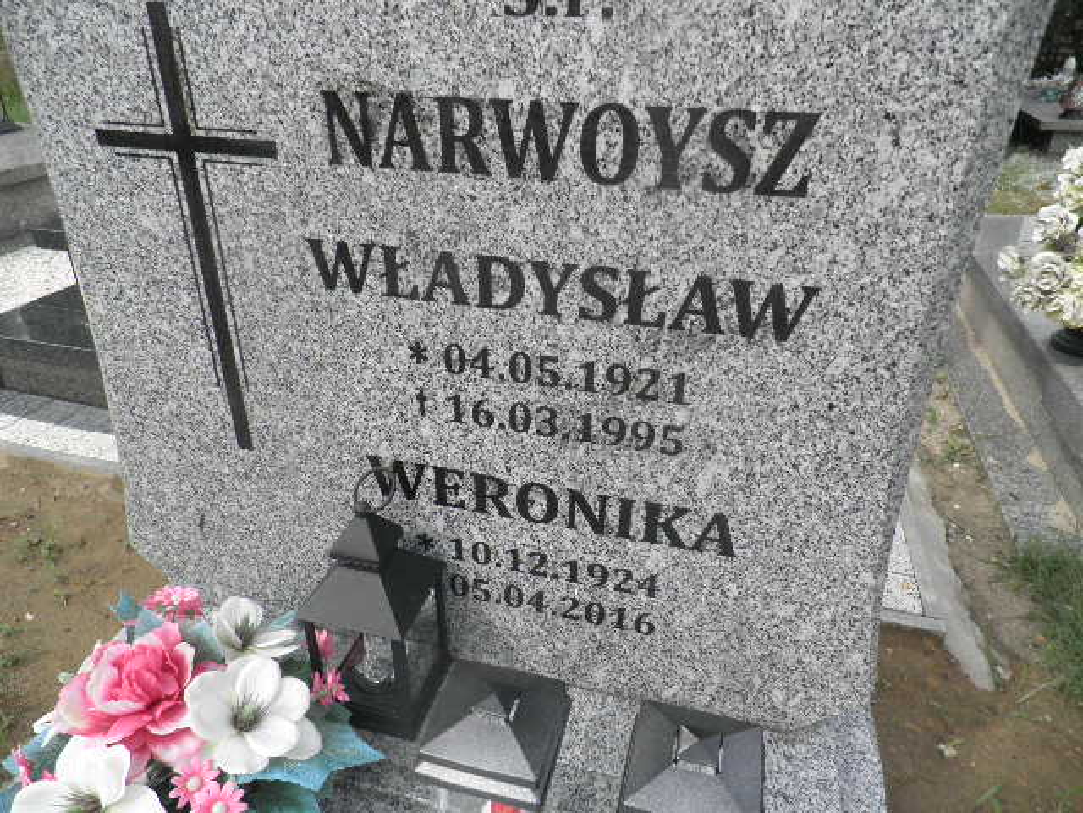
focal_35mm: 24
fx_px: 751
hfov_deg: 71.6
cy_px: 406
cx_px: 542
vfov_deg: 56.8
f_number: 8.3
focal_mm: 4.3
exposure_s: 1/100
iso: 64
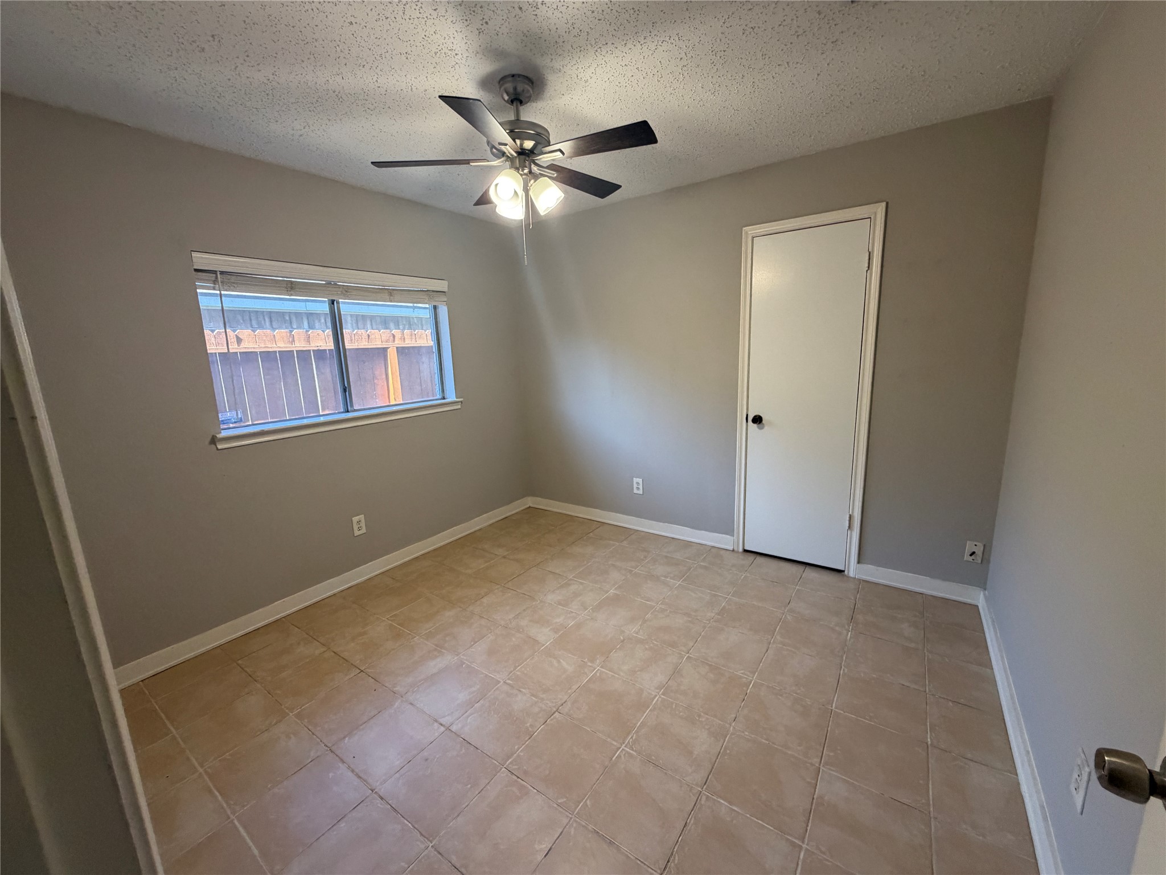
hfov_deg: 102.1
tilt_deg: -10.8
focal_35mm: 14
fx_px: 472
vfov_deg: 85.7
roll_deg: +1.1
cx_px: 583
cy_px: 438
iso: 320
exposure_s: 1/120
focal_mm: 2.22
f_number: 2.2
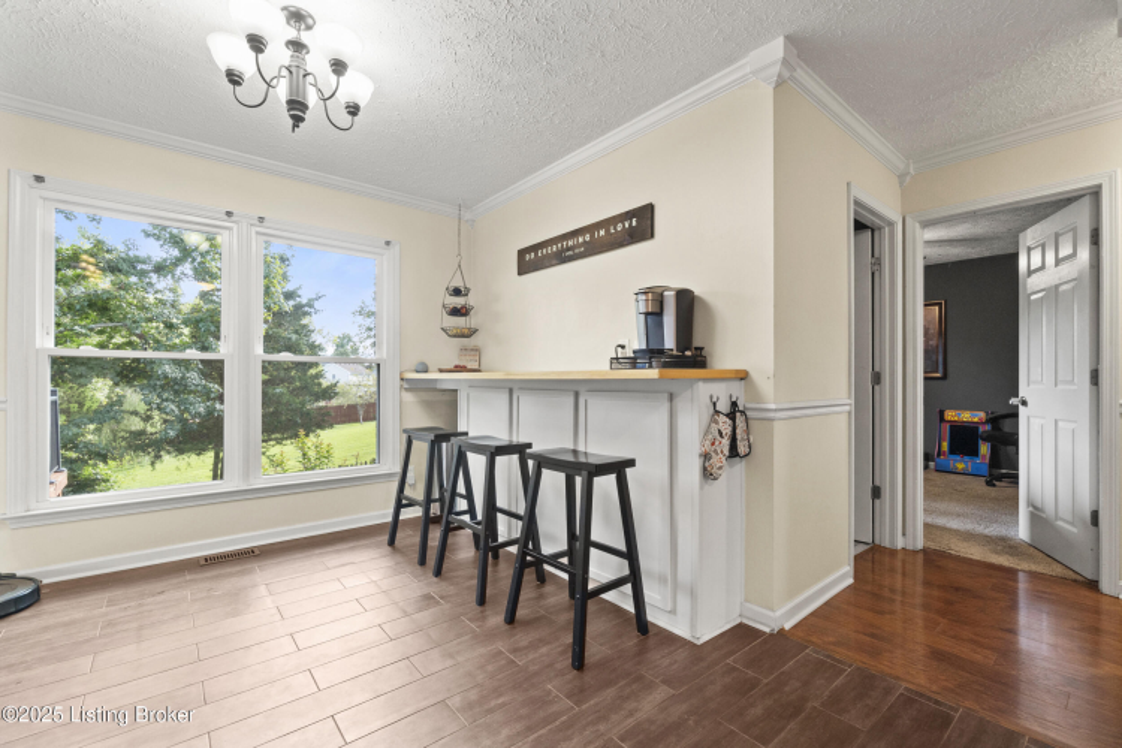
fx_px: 467
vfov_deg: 77.3
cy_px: 374
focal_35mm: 15
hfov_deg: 100.4
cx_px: 561
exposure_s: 1/10
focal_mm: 10
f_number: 8
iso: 400
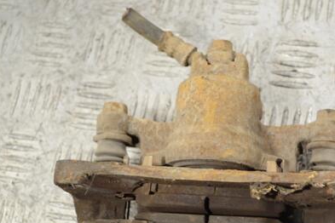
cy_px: 169
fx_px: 810
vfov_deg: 15.6
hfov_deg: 23.4
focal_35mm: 87
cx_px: 196
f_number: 5
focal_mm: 38
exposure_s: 1/30
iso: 200
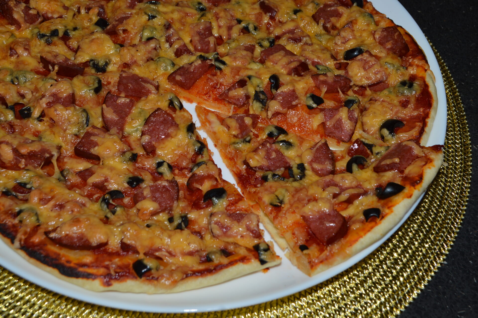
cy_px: 159
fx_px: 637
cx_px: 239
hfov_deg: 41.1
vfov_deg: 28.0
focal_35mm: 48
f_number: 8
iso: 100
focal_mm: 32
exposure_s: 1/60
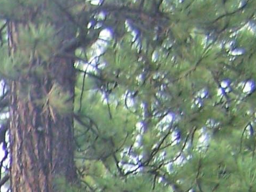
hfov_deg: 7.6
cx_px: -420
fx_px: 1768
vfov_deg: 5.9
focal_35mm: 239
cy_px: 487
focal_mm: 6.3
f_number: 2.8
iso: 64
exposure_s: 1/160
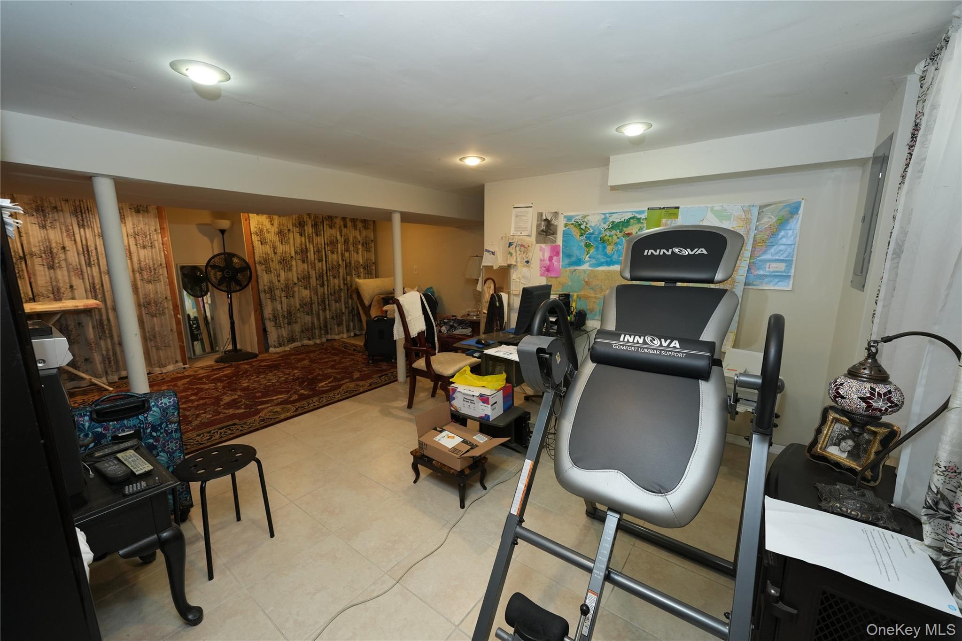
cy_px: 320
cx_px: 481
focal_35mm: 14
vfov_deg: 81.2
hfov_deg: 104.3
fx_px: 374
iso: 1600
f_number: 5
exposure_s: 1/125
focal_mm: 14
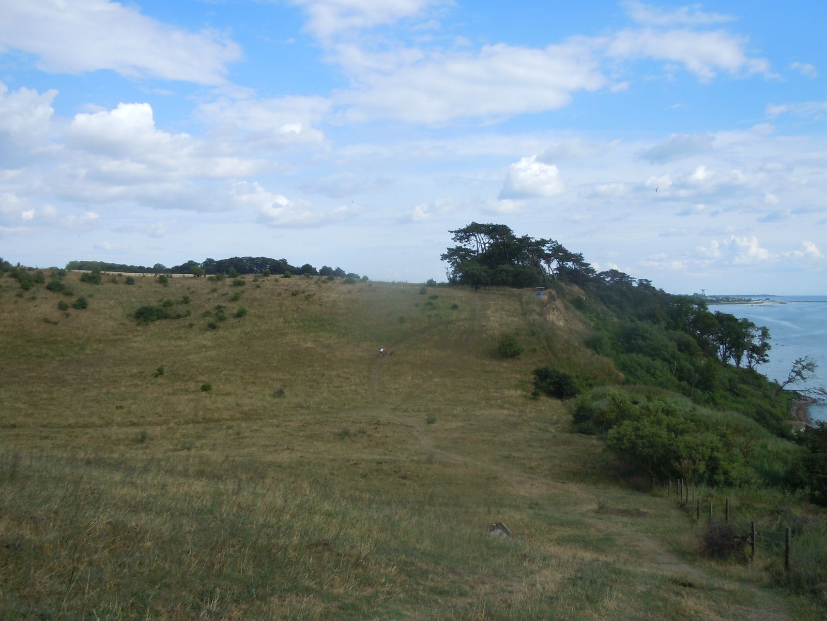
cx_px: 414
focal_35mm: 30
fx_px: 717
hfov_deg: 60.0
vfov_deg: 46.8
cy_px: 310
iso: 100
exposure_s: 1/800
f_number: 3.5
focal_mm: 5.4
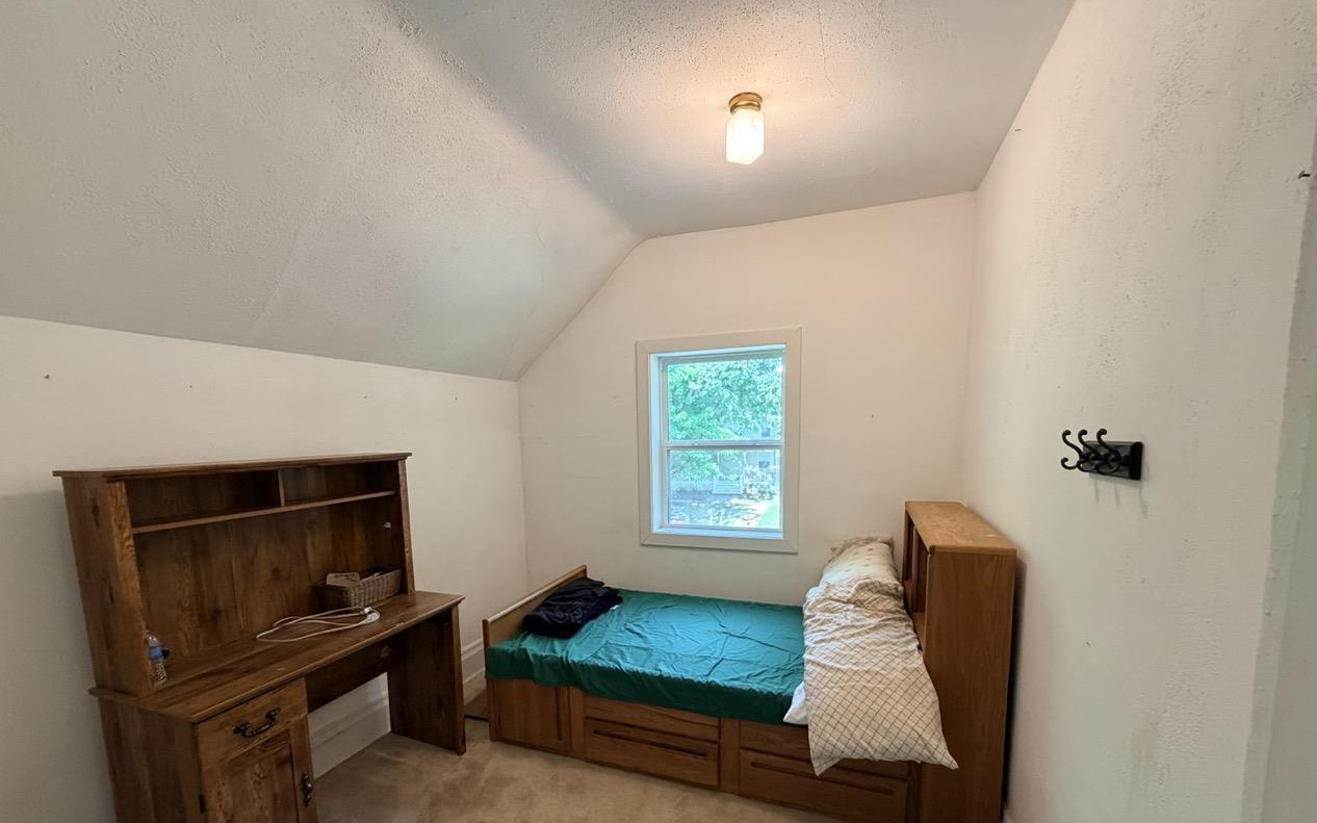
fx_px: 538
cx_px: 657
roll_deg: +1.7
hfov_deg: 101.5
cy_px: 497
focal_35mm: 15
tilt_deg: -6.7
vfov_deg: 73.9
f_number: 2.2
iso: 400
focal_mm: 2.22
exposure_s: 1/60
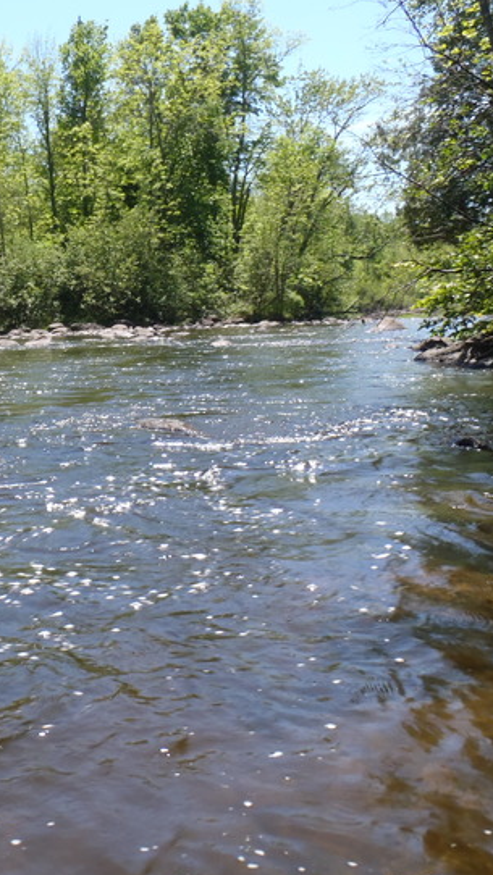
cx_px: 42
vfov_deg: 45.4
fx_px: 1045
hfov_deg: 25.6
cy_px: 410
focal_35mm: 45
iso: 125
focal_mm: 5
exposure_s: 1/60
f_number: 10
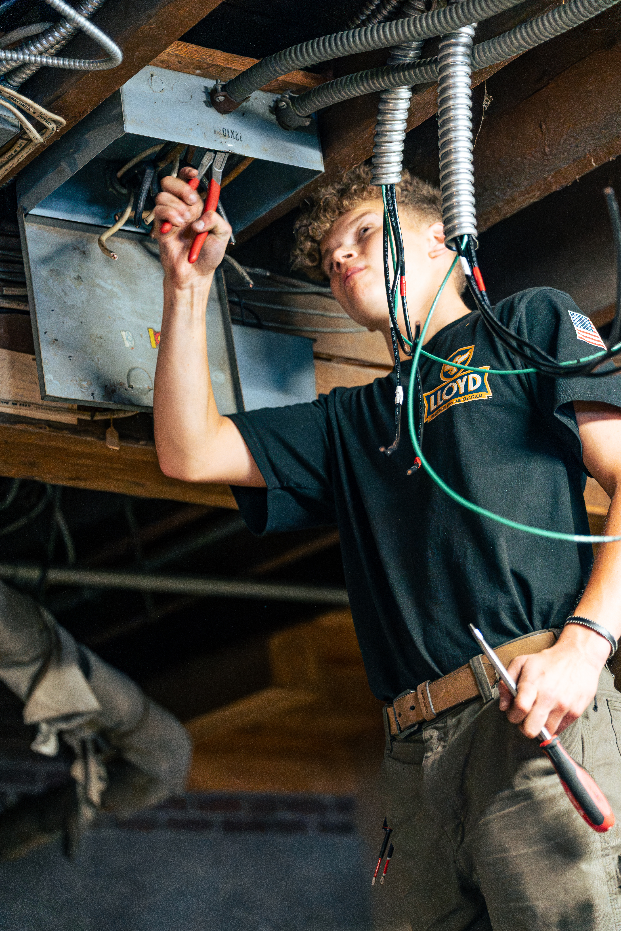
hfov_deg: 17.1
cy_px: 466
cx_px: 310
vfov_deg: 25.4
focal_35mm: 80
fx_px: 2067
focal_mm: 79.9
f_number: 2.8
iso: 12800
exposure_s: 1/125
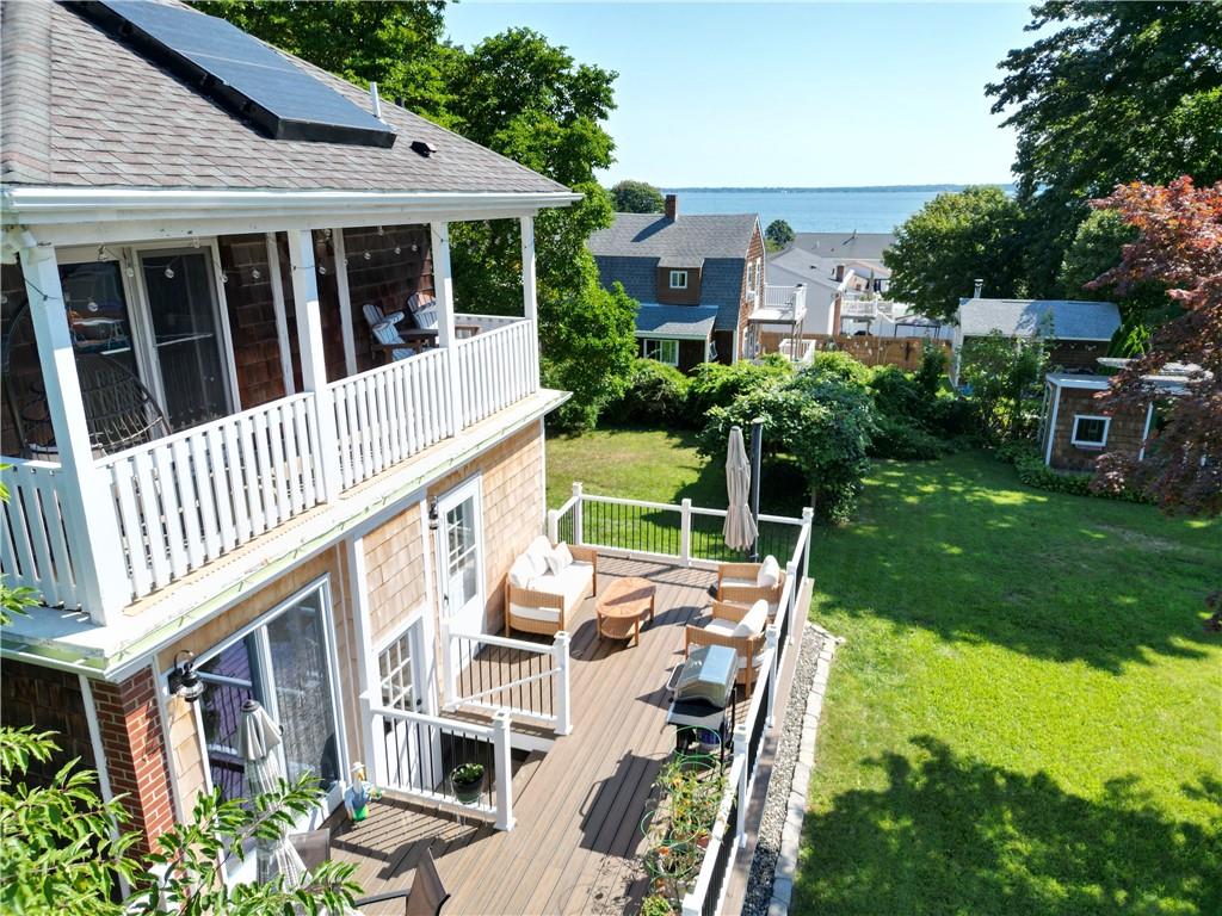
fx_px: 847
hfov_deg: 71.6
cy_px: 458
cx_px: 611
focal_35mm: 24
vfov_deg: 56.8
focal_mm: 6.72
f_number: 1.7
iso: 100
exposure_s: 1/2500
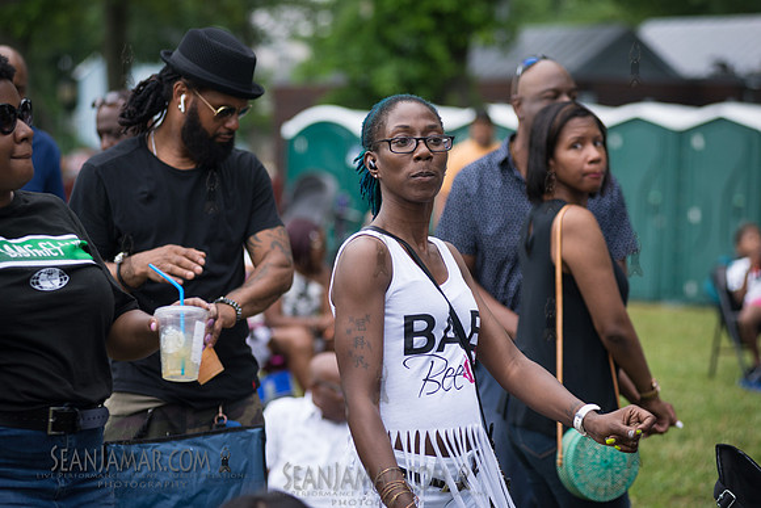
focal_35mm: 120
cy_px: 254
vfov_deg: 11.4
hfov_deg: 17.1
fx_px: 2537
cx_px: 380
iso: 640
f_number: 4
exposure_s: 1/400
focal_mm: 120
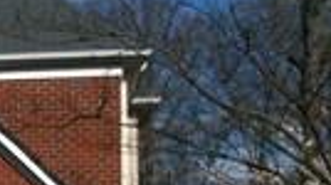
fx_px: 1613
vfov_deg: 6.5
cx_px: -326
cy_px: 254
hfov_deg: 10.7
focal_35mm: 184
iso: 80
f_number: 2.8
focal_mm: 3.85
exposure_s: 1/2018
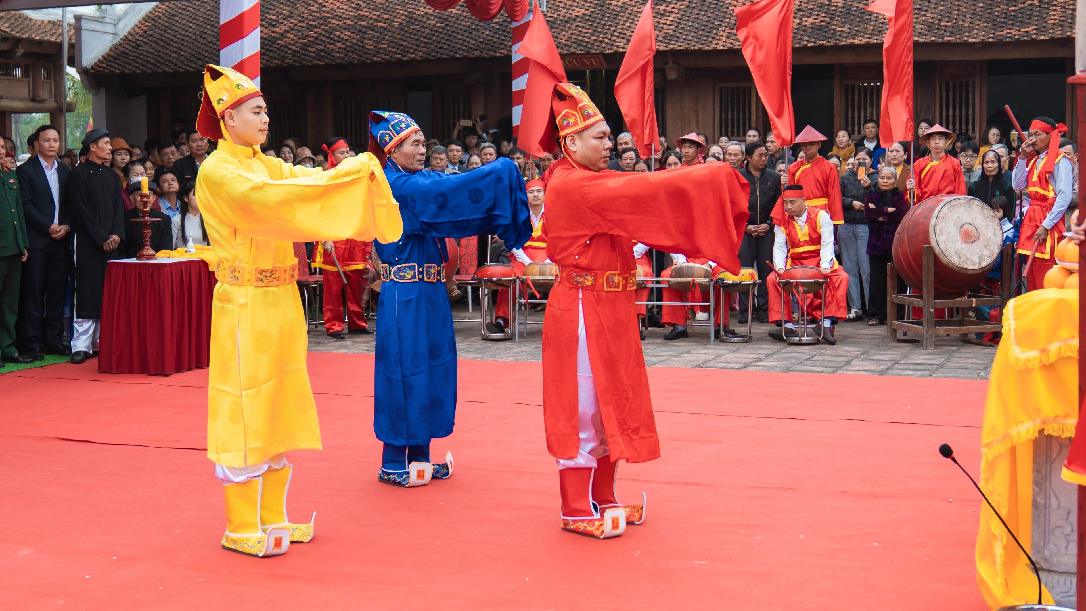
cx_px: 487
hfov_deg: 39.1
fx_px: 1526
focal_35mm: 53
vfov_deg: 22.6
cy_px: 297
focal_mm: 28
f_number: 2.8
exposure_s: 1/320
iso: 160
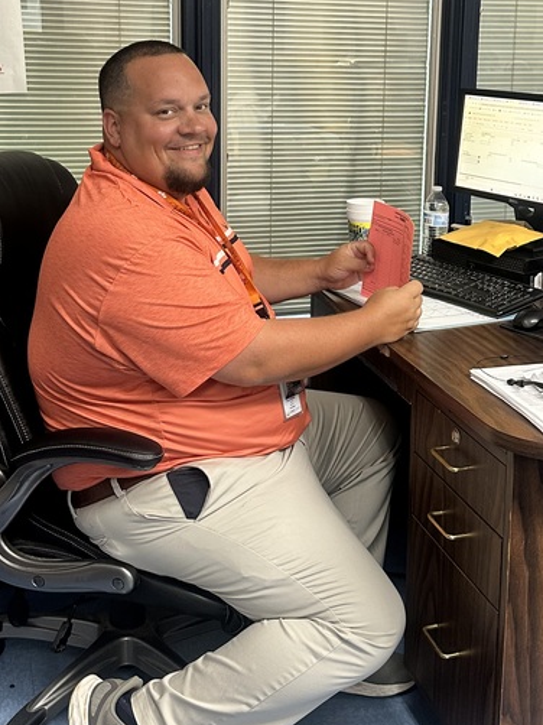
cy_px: 214
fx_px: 1026
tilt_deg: -8.7
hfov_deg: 29.6
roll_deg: -1.7
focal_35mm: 49
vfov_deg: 38.3
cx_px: 335
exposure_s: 1/60
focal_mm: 6.86
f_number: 1.78
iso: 200
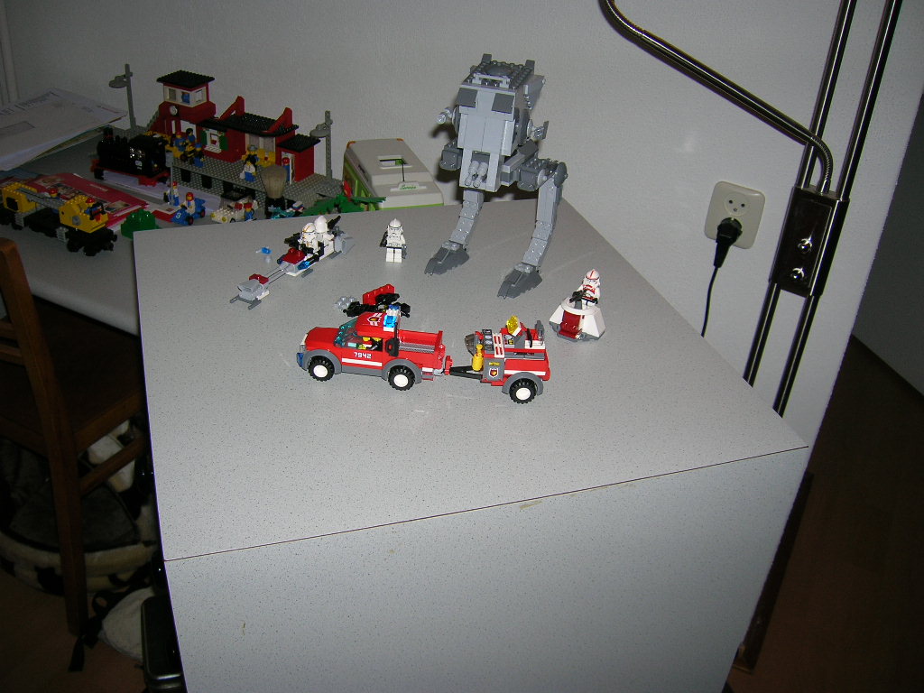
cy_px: 346
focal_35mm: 34
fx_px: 908
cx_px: 462
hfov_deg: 54.0
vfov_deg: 41.8
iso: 50
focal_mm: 5.7
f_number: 2.9
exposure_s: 1/60.1
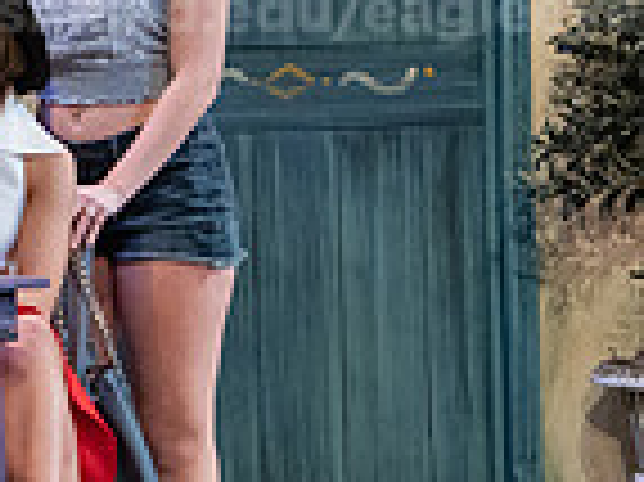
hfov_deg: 3.7
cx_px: -414
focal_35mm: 527
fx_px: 9796
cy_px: 106
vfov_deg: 2.8
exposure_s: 1/320
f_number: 3.2
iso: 3200
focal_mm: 135
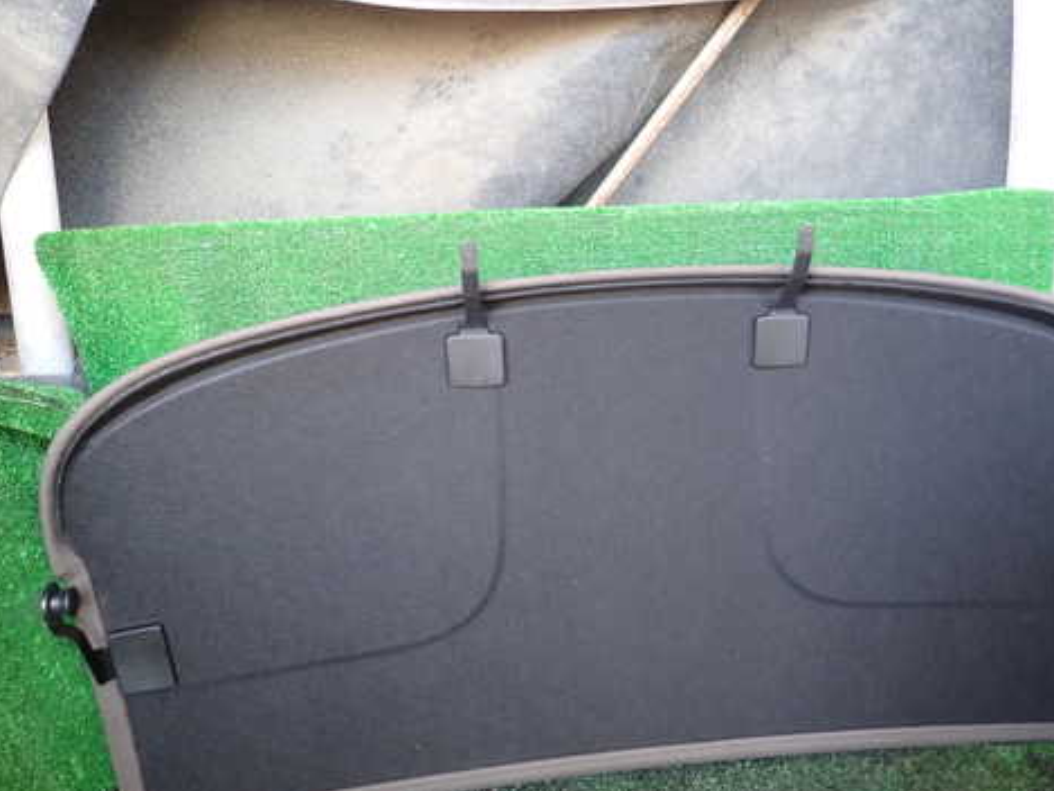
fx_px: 975
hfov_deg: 56.4
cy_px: 413
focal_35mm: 32
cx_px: 623
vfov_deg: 44.2
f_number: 2
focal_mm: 4.5
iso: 200
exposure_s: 1/40
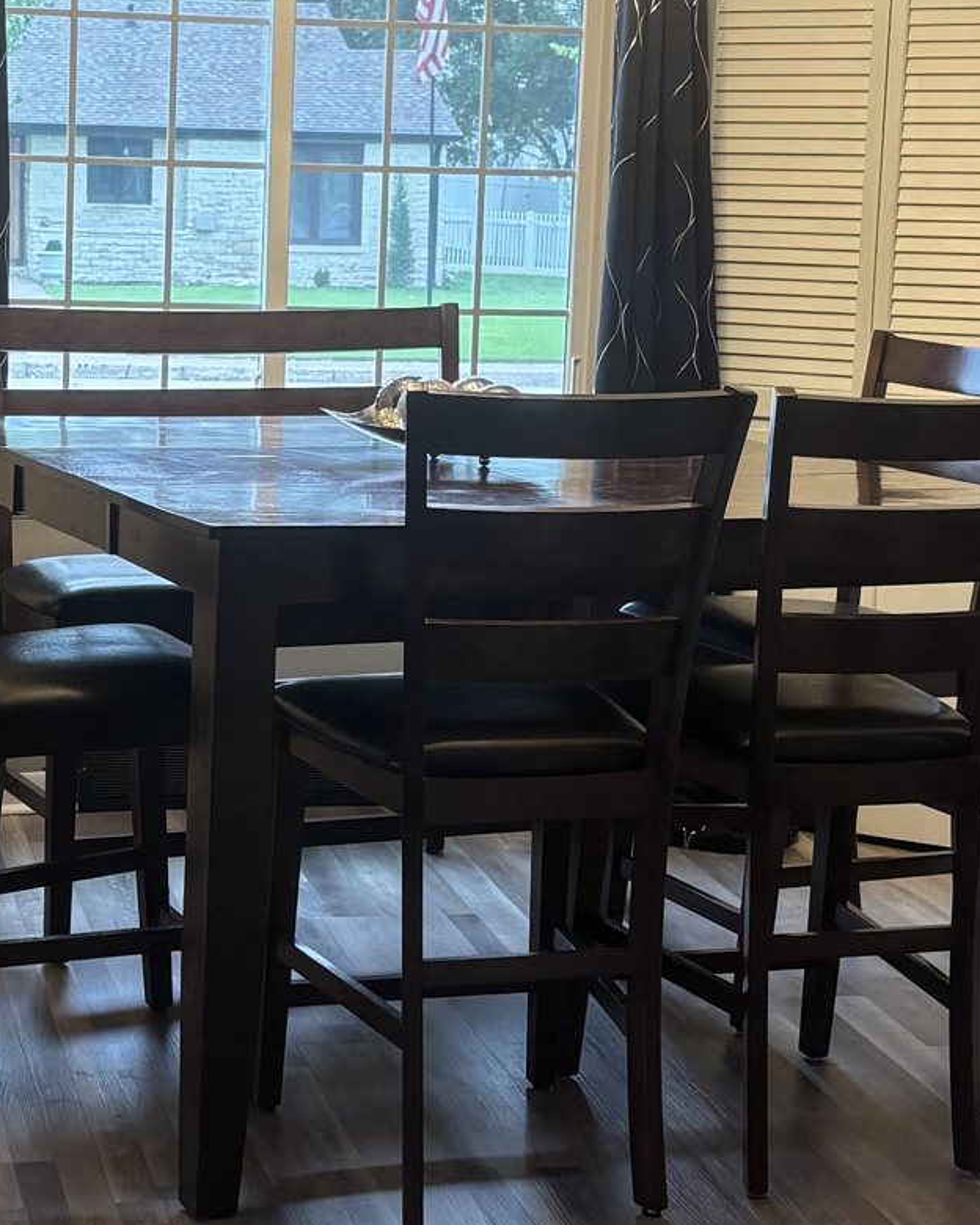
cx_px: 284
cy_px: 504
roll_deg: -2.1
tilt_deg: -7.8
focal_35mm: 75
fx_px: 2719
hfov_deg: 20.3
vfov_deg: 25.4
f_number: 1.6
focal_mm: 5.96
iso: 100
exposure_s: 1/60
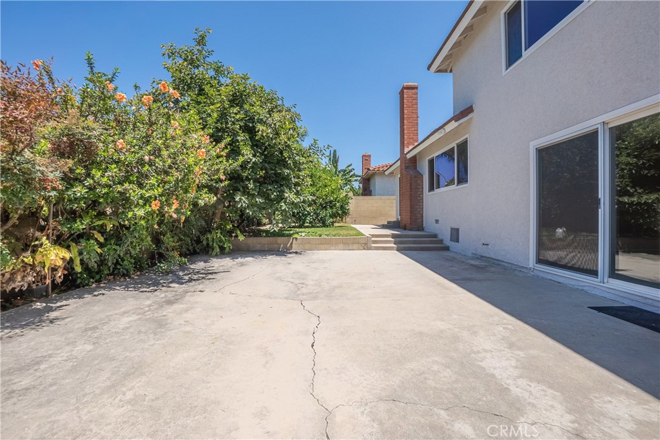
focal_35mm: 15
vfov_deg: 77.3
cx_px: 330
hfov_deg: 100.4
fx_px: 275
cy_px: 220
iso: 400
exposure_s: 1/8000
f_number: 8
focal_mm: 10
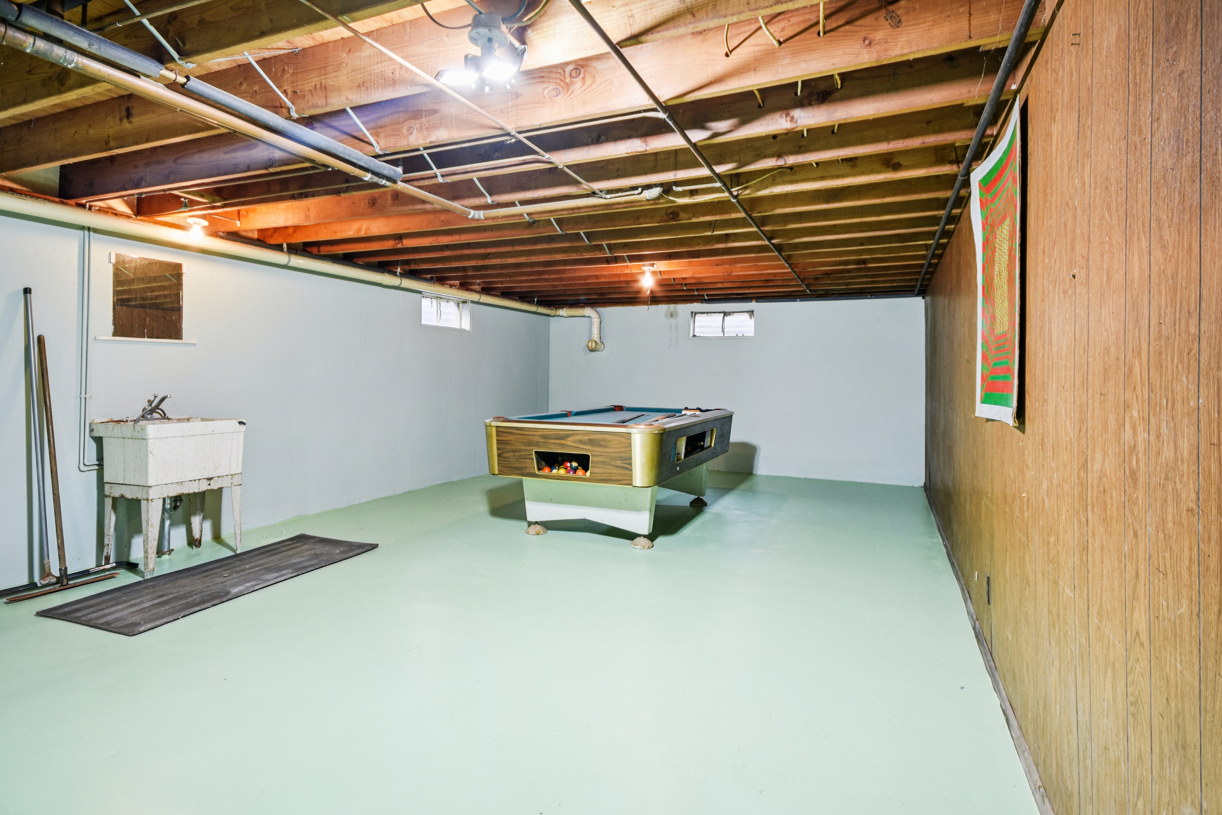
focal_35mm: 18
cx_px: 611
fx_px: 611
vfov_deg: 67.4
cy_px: 408
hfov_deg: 90.0
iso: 400
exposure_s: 1/8
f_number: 8
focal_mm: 12
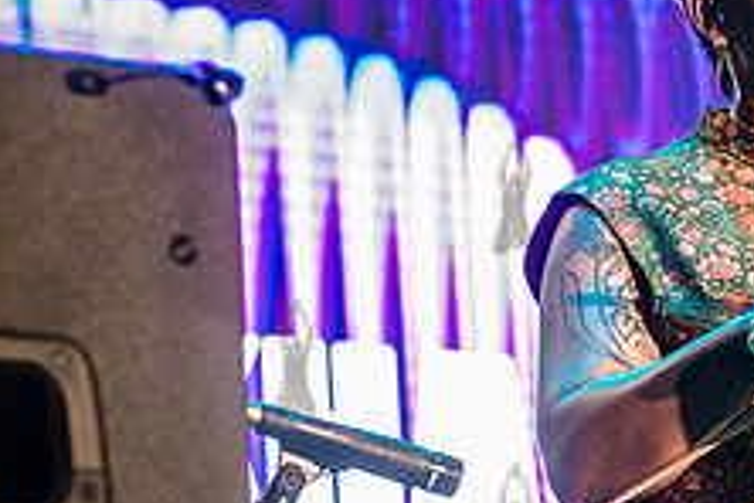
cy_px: 278
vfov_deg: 5.9
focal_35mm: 234
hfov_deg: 8.7
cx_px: 907
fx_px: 4901
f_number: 4
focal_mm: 80
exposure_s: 1/400
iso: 6400
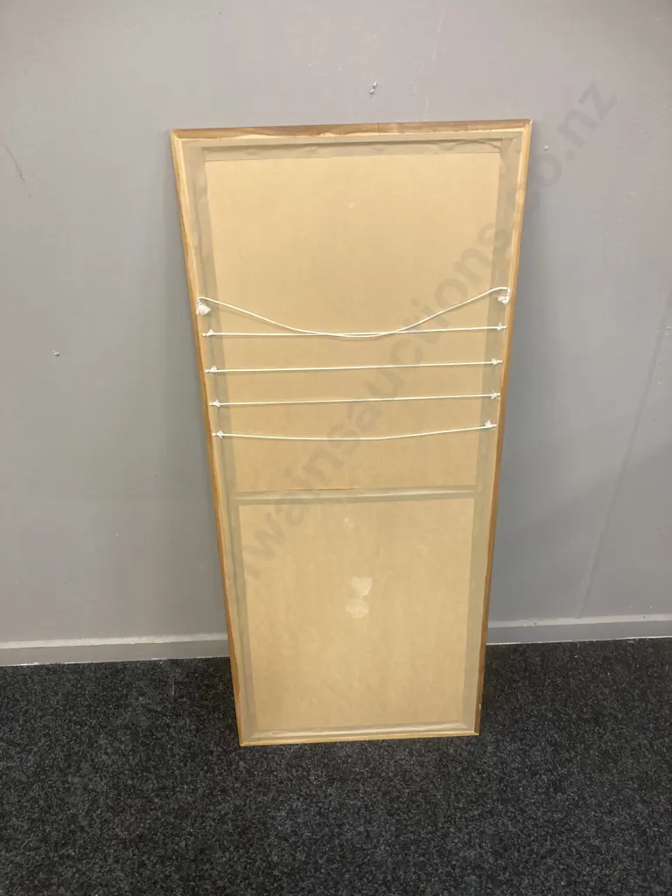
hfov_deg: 49.7
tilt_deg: -37.4
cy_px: 448
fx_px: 725
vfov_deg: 63.4
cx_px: 336
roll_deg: +0.2
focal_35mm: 28
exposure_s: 1/50
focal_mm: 3.99
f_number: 1.8
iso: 125
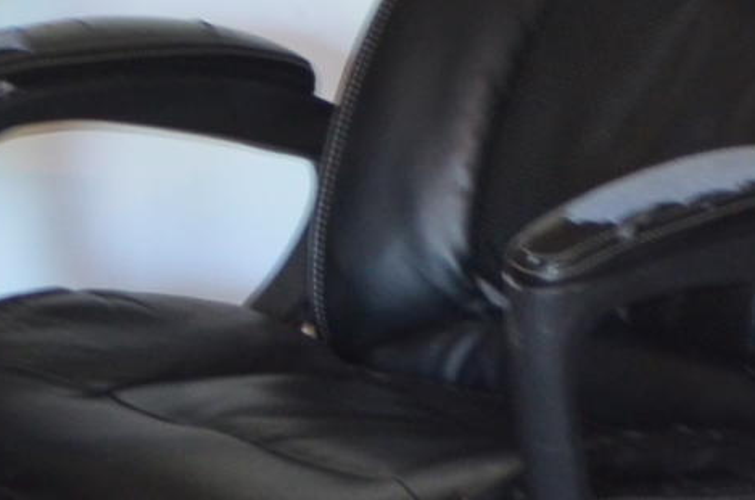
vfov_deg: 4.4
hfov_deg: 6.6
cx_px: -414
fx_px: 6427
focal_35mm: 307
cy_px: -591
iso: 640
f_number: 4.8
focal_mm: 32
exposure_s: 1/15
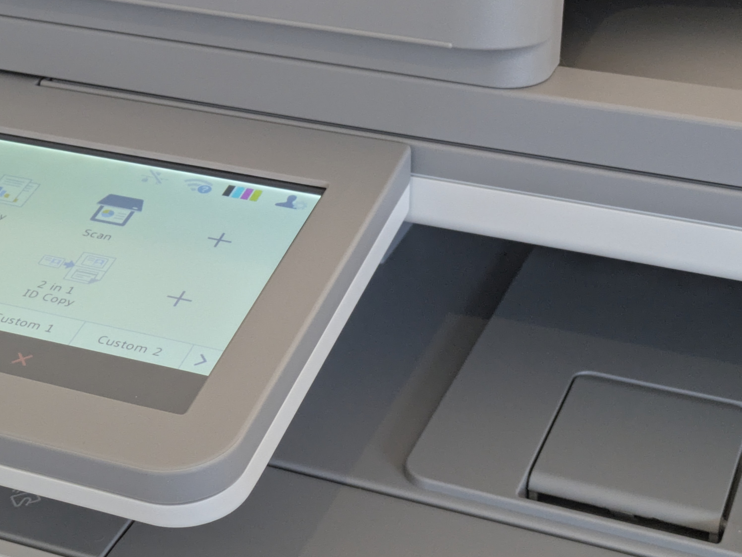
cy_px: 206
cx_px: 220
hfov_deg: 24.5
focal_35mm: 79
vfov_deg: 18.6
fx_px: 1694
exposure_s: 1/100
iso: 369
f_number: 1.89
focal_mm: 5.43
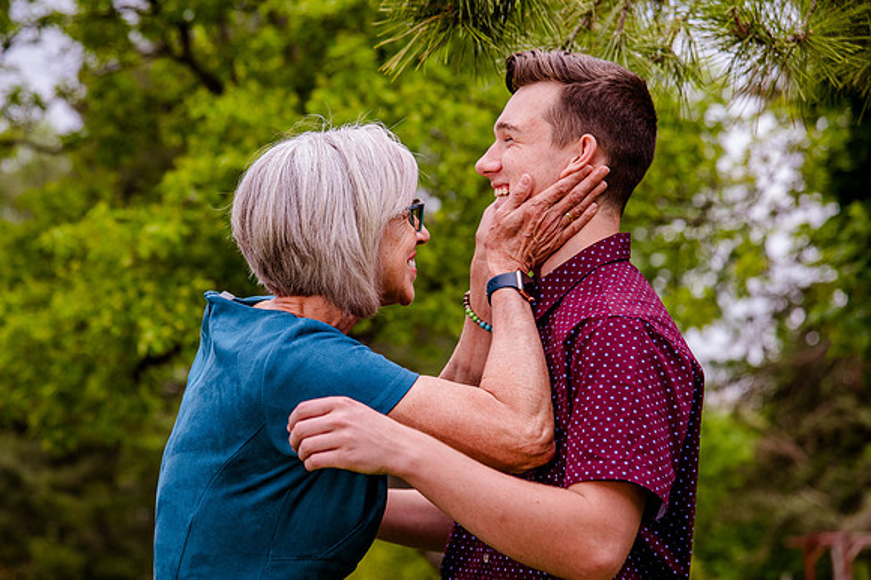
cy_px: 305
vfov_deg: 12.9
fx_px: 2573
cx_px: 384
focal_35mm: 106
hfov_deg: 19.2
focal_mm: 95
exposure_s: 1/320
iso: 800
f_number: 5
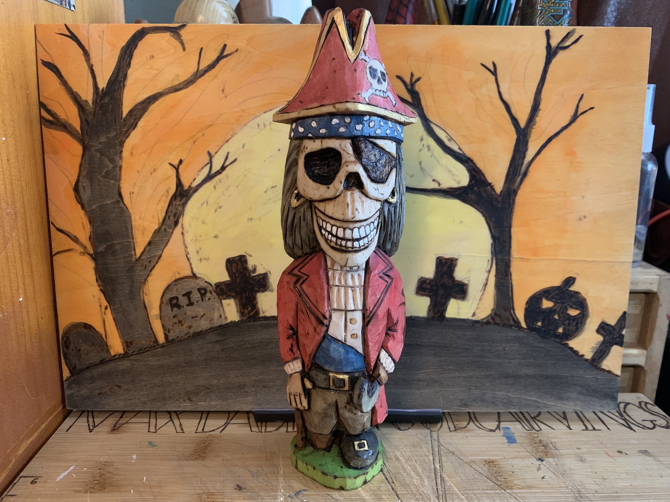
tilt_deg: -15.0
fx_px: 503
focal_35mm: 26
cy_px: 251
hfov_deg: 67.3
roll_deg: -1.7
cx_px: 335
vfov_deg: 53.1
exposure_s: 1/30
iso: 640
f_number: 1.8
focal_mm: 4.25
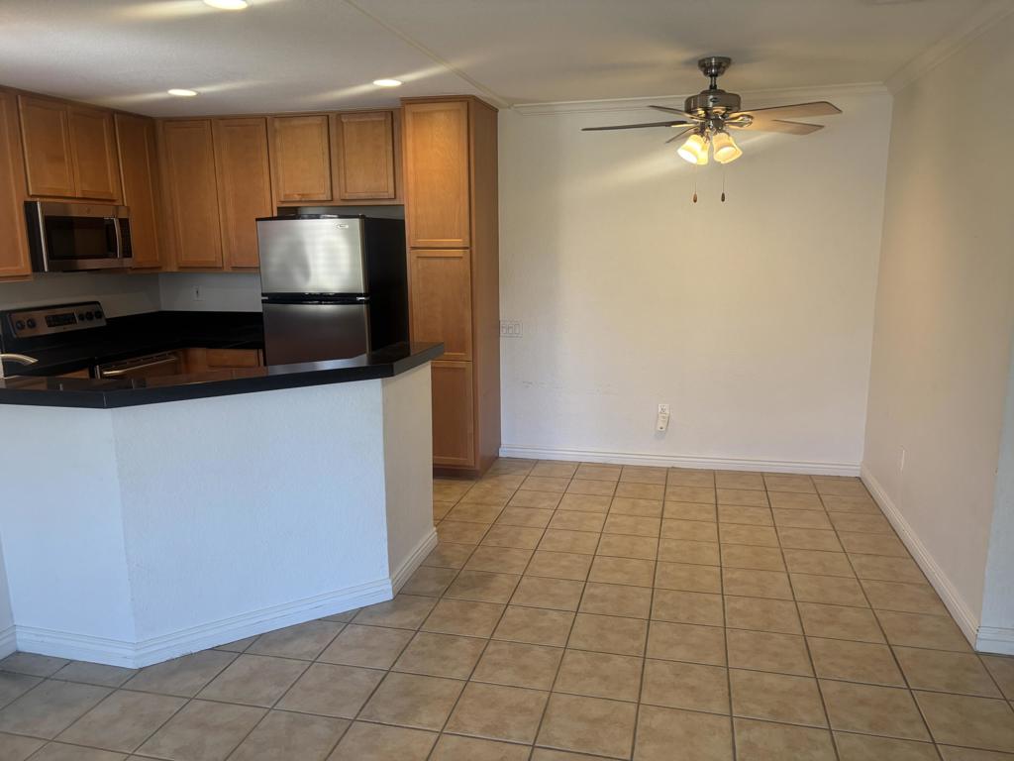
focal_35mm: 26
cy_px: 380
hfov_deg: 67.3
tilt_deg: -11.3
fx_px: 762
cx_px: 507
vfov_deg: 53.1
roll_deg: +0.6
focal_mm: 5.96
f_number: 1.6
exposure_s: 1/120
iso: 125
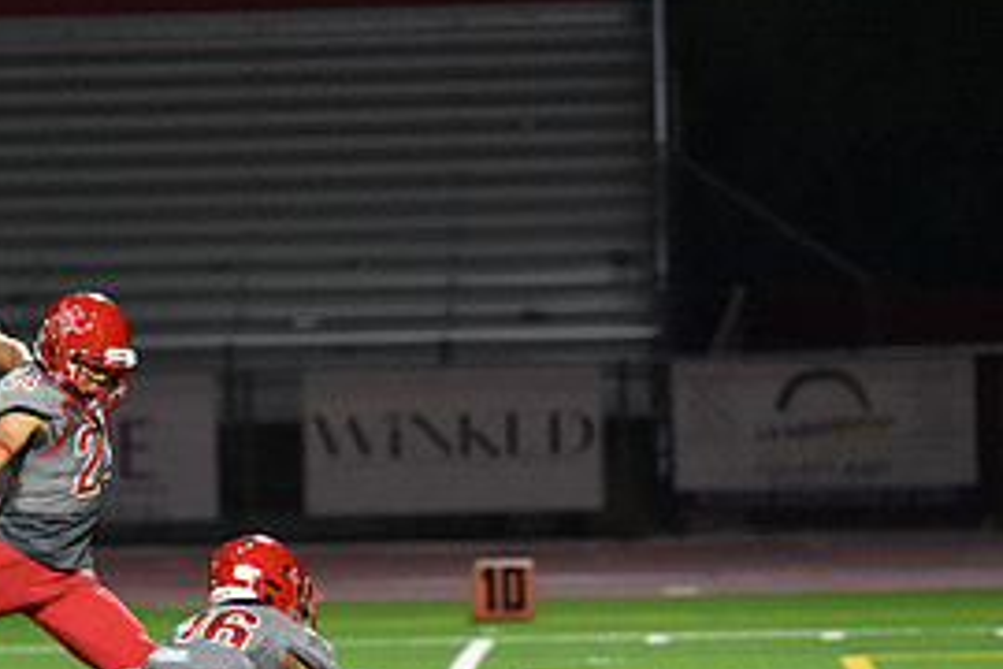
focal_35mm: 355
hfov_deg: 5.8
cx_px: 67
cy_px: 429
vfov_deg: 3.9
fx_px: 9890
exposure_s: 1/1000
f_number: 2.8
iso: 10000
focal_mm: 165
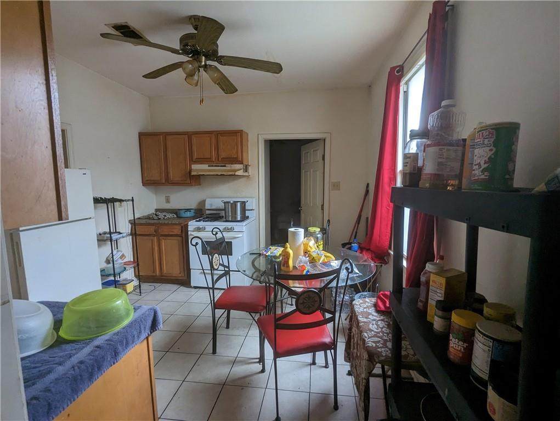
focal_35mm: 16
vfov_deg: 78.2
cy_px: 210
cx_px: 280
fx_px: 259
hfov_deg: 94.4
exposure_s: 1/25.3
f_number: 2.2
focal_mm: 2.35
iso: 218
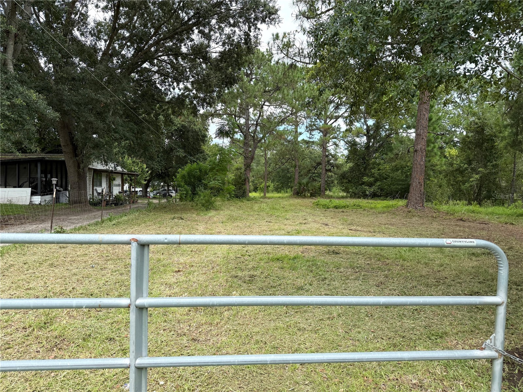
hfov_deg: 71.6
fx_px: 363
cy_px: 196
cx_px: 262
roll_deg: +0.2
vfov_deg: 56.8
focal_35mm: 24
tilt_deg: -1.7
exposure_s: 1/1855
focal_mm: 6.76
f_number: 1.78
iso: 100
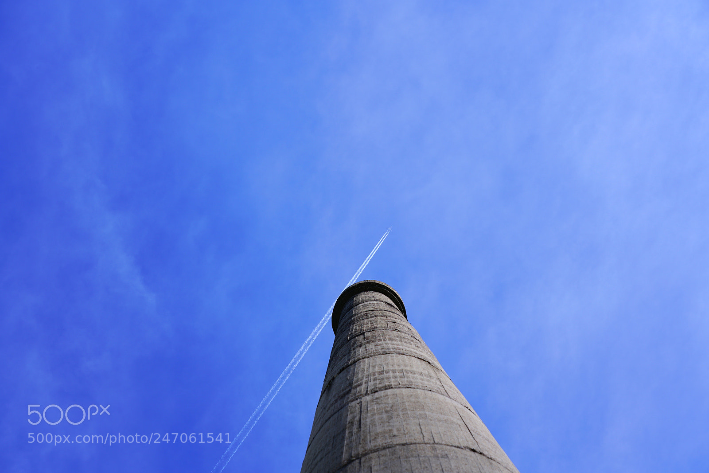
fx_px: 1083
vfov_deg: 24.6
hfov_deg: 36.2
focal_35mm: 55
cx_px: 354
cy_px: 236
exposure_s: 1/200
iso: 50
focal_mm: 55
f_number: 7.1
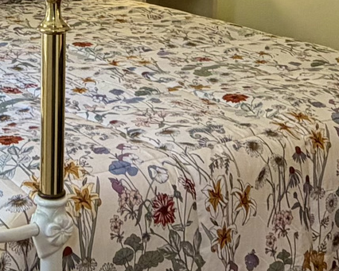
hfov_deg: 20.9
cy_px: -15
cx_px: 98
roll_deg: +0.3
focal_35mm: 91
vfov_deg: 16.5
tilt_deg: -8.5
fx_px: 913
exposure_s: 1/120
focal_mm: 2.22
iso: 125
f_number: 2.2
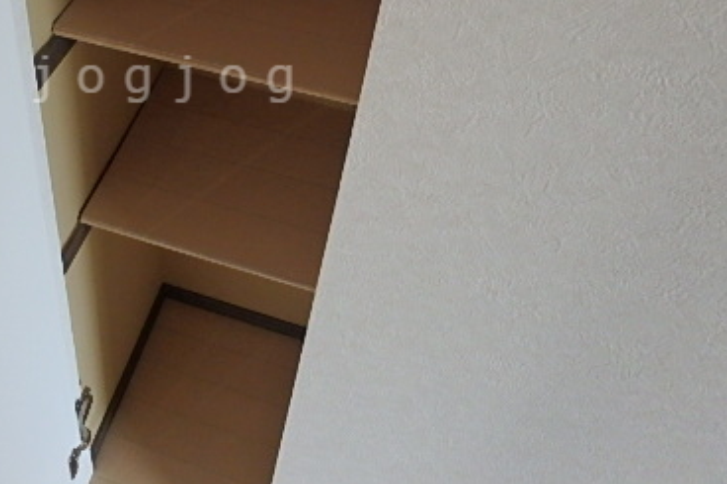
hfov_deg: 48.4
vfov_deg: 33.7
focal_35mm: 38
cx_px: 168
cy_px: 79
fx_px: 767
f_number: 3.5
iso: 320
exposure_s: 1/30
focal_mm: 3.7
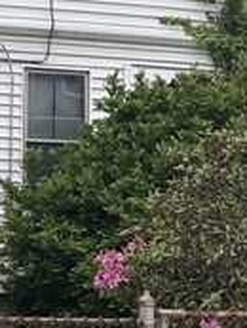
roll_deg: -1.2
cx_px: -200
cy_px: 182
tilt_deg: +0.9
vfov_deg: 15.9
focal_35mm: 124
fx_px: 1178
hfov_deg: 11.1
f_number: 1.8
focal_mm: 3.99
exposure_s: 1/899
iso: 20
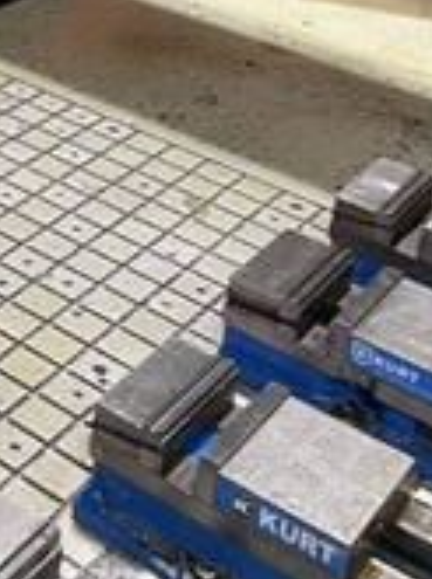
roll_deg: -4.9
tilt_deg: -16.9
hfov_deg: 17.0
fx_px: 1320
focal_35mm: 79
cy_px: -256
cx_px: -191
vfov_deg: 21.4
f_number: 1.6
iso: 125
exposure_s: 1/60
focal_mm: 5.1
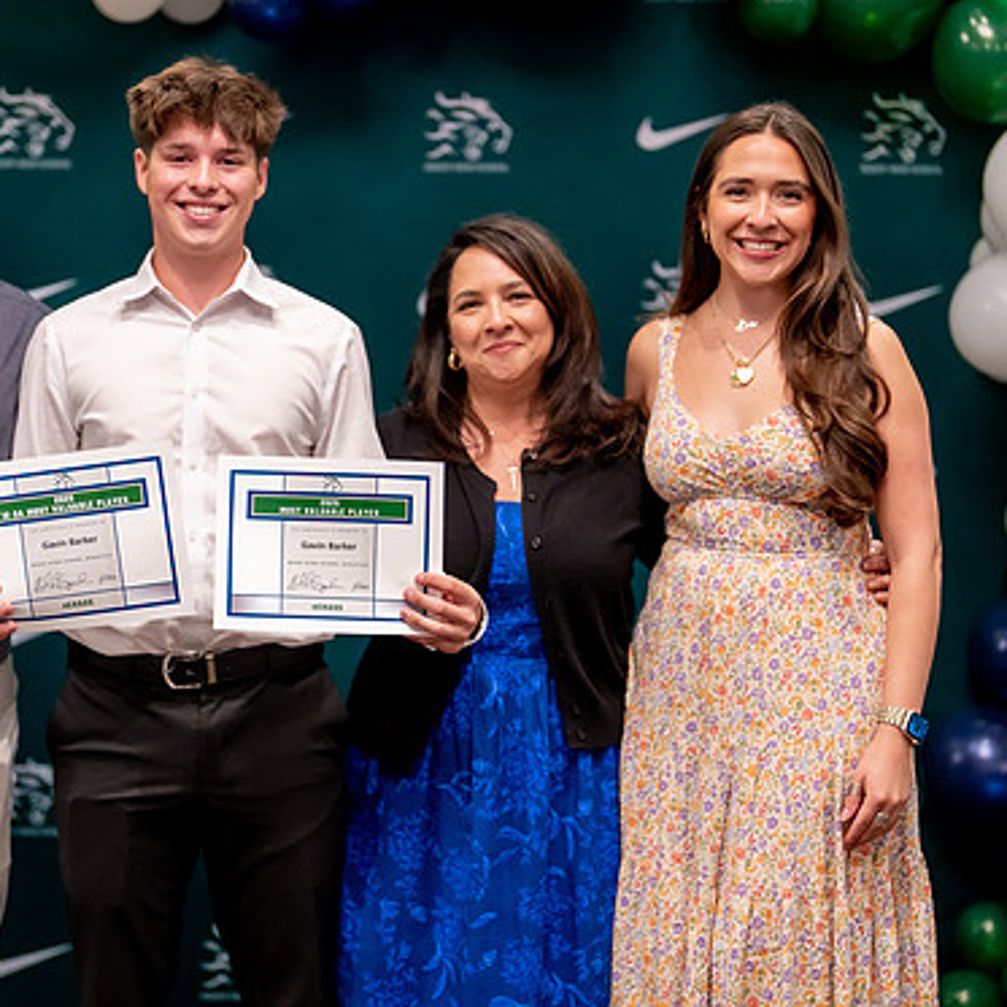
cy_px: 478
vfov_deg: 24.3
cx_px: 386
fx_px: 2337
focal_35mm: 71
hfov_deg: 24.3
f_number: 1.2
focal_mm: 50
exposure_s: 1/320
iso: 800
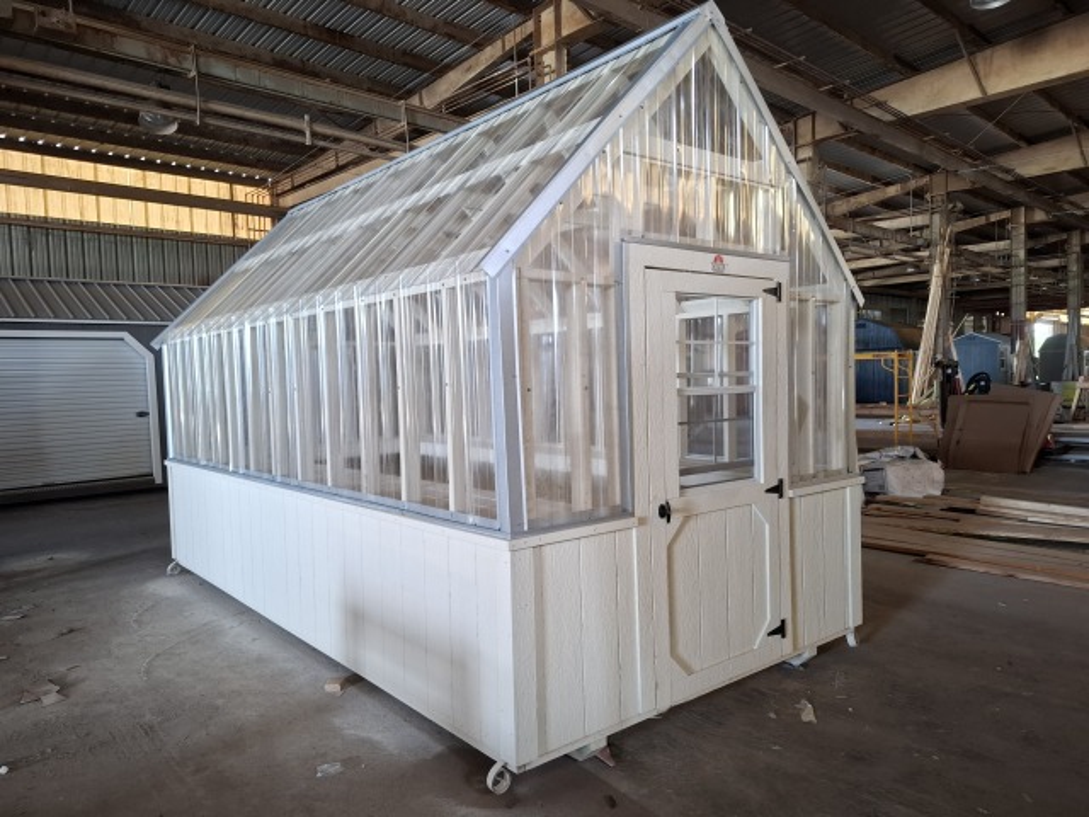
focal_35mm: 23
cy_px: 408
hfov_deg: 73.9
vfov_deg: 58.9
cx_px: 544
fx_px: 724
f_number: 1.8
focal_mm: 5.54
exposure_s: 1/60
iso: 200
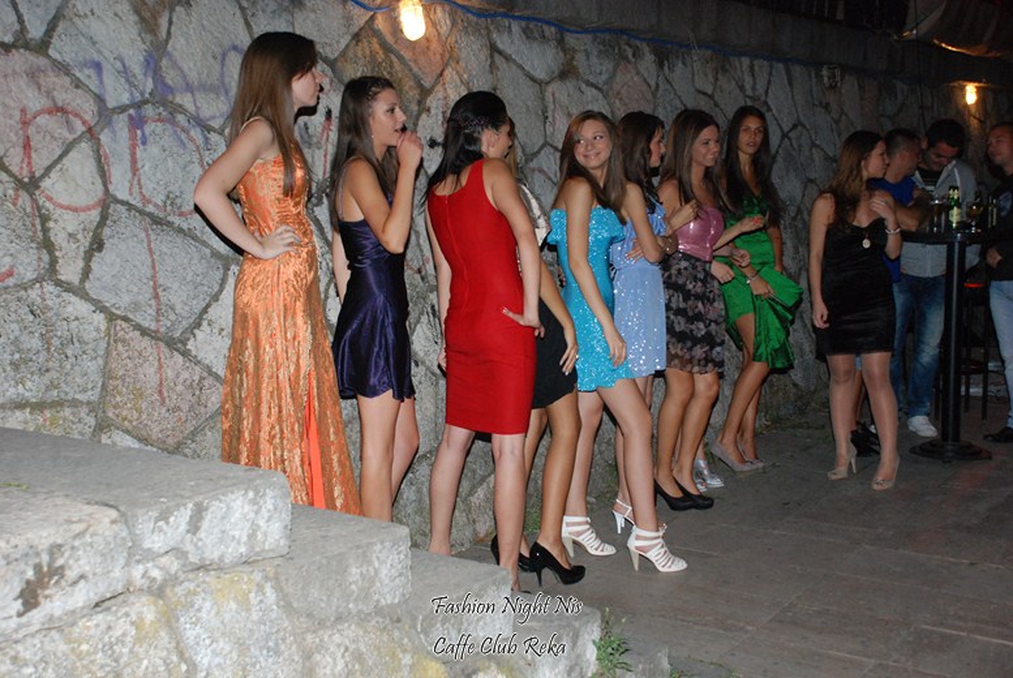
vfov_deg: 29.0
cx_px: 506
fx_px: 1310
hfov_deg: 42.3
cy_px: 339
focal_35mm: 46
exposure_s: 1/80
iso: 1000
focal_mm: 31
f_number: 5
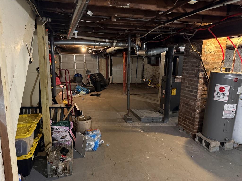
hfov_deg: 71.6
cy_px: 90
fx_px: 168
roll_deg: -1.5
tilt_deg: -9.0
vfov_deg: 56.8
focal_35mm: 24
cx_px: 121
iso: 1000
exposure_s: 1/30
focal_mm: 6.76
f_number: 1.78
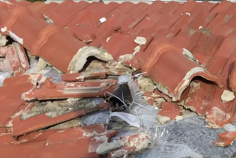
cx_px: 350
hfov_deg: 18.5
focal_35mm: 98
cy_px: 209
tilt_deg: -46.7
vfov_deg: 13.4
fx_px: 642
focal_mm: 4.15
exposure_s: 1/1522
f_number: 2.2
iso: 32
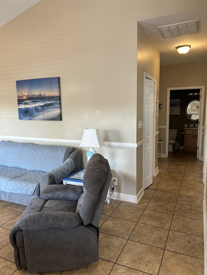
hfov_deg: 53.1
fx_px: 207
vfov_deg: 67.3
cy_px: 138
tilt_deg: -6.5
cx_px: 104
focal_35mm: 26
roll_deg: +1.5
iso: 64
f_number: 1.5
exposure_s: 1/60
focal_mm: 5.7
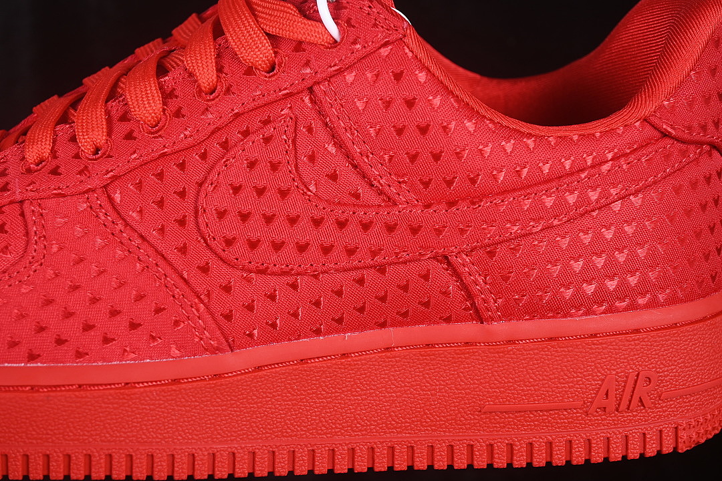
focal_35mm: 75
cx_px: 361
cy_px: 240
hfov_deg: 27.0
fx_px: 1504
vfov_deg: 18.2
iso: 160
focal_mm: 50
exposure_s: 1/80
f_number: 7.1
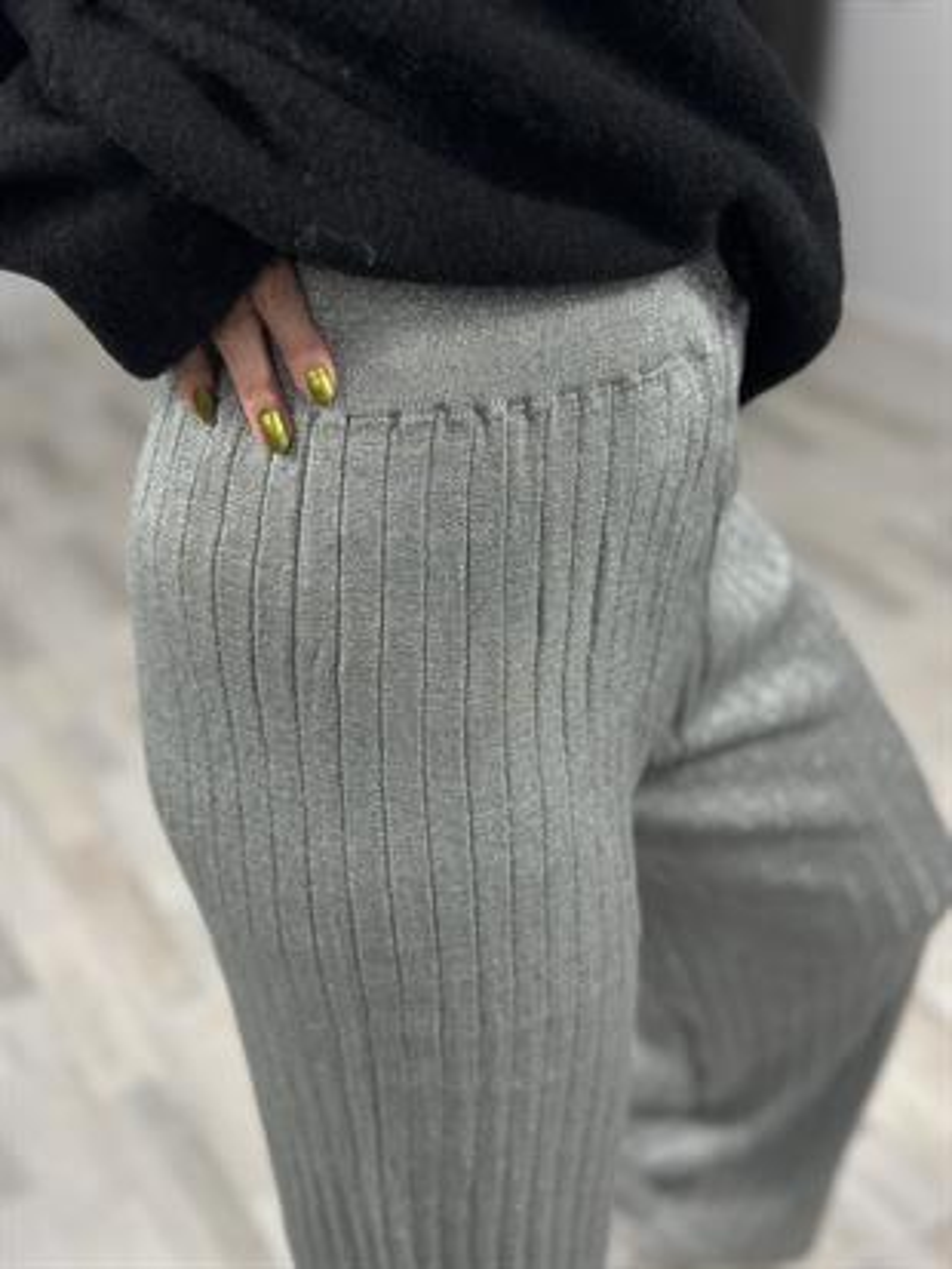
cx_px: 476
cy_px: 634
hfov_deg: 30.3
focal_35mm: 48
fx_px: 1759
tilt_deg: -54.5
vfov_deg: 39.6
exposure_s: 1/100
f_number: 1.78
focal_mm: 6.86
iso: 160
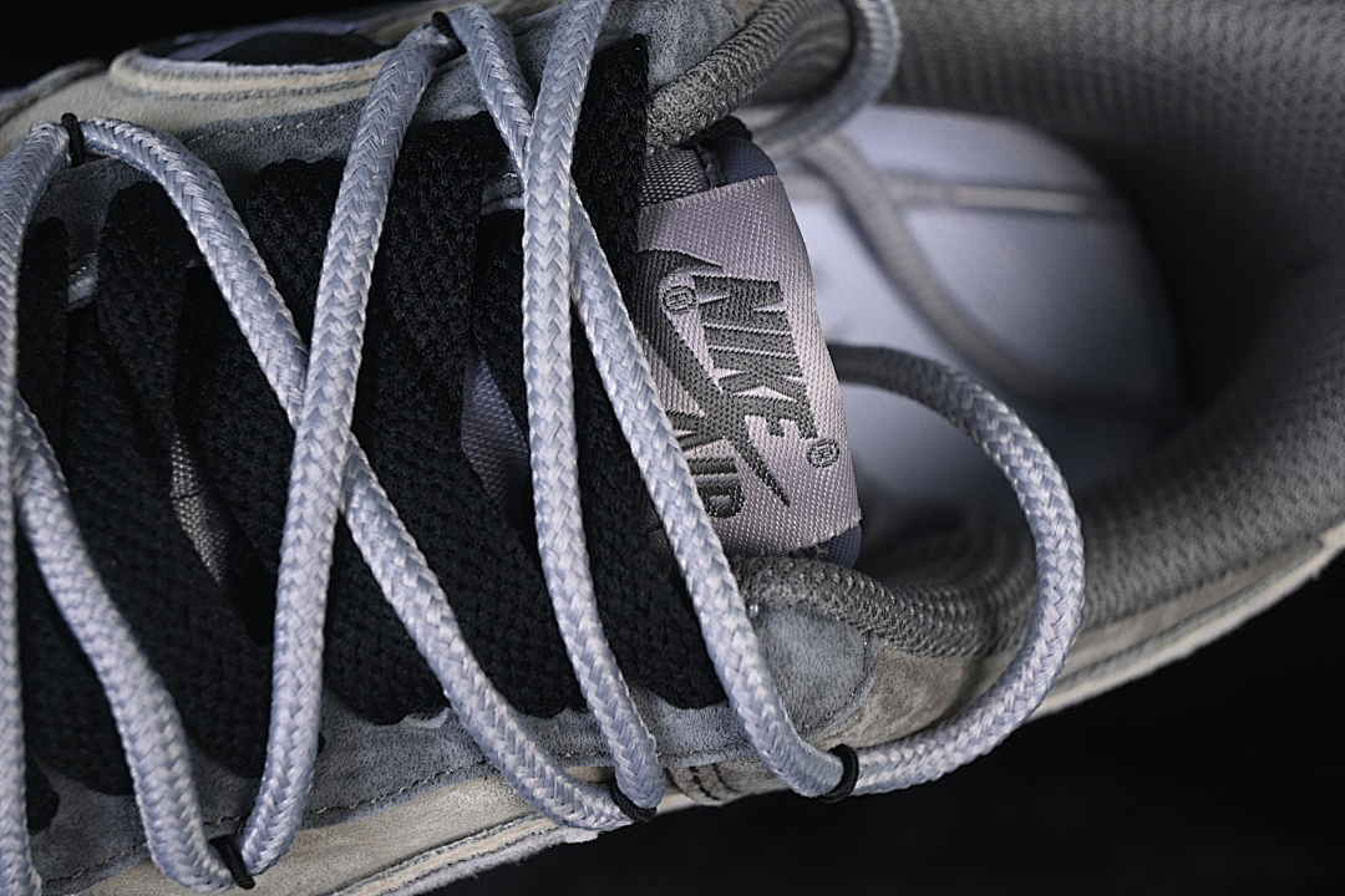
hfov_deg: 27.0
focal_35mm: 75
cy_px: 448
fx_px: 2802
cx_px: 672
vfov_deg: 18.2
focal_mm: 50
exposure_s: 1/60
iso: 160
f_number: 6.3
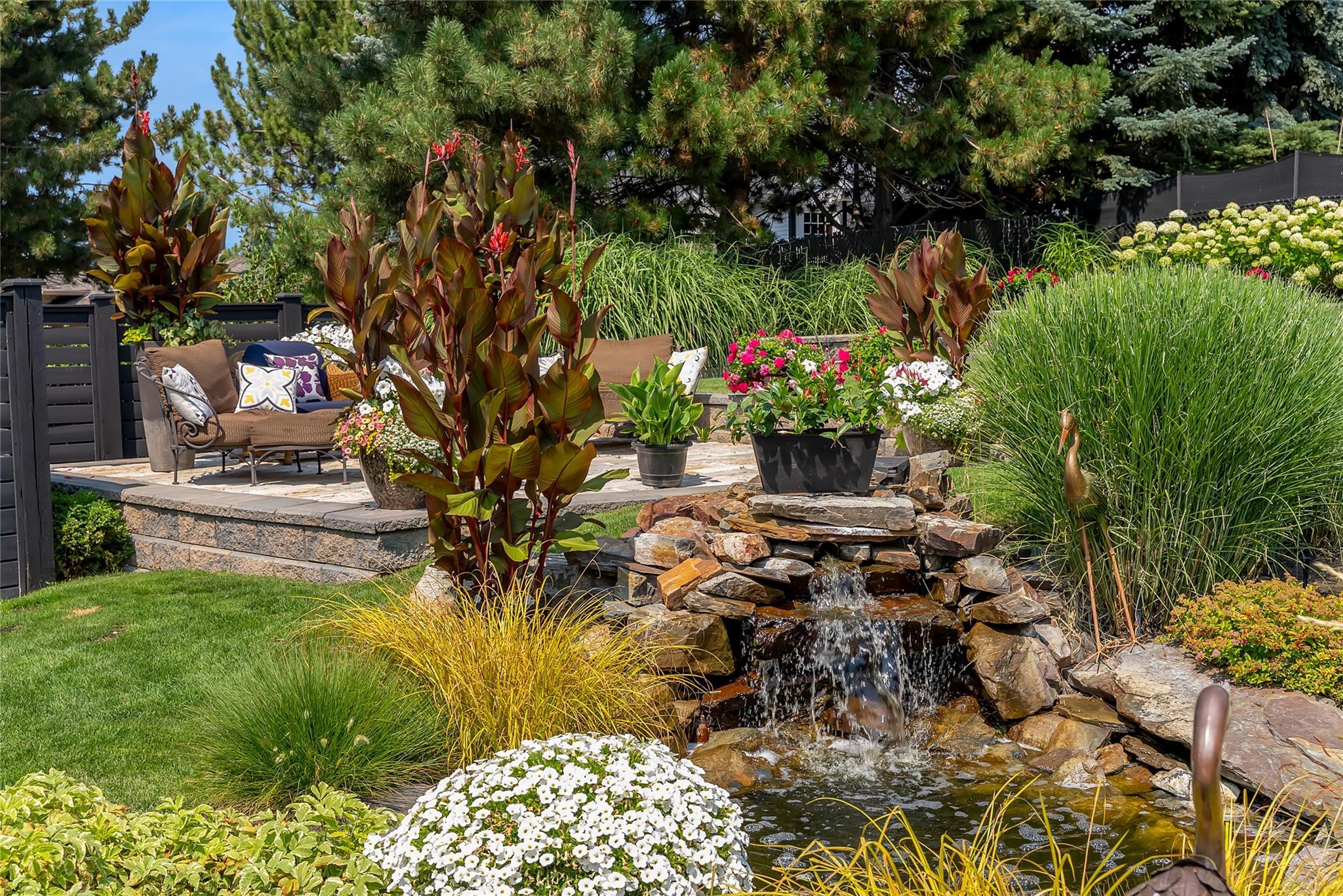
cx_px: 672
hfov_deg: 48.8
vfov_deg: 33.7
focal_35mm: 40
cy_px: 448
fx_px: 1481
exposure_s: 1/125
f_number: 8
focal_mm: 39.7
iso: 100
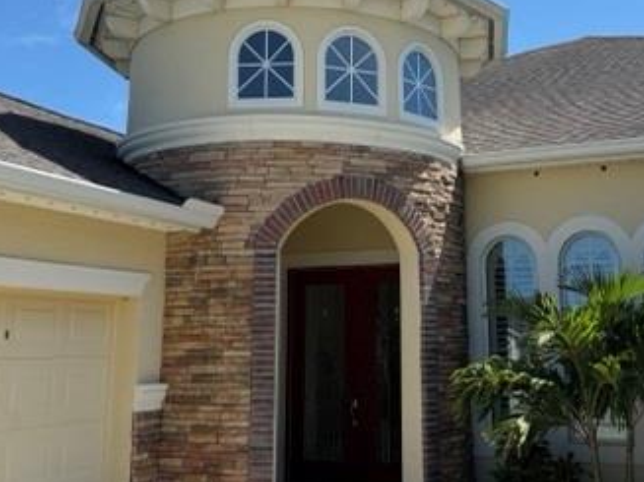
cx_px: 368
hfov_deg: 40.4
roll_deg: +0.2
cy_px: 179
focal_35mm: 47
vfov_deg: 30.7
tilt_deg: +10.5
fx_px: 874
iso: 80
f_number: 1.78
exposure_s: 1/4975
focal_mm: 6.76
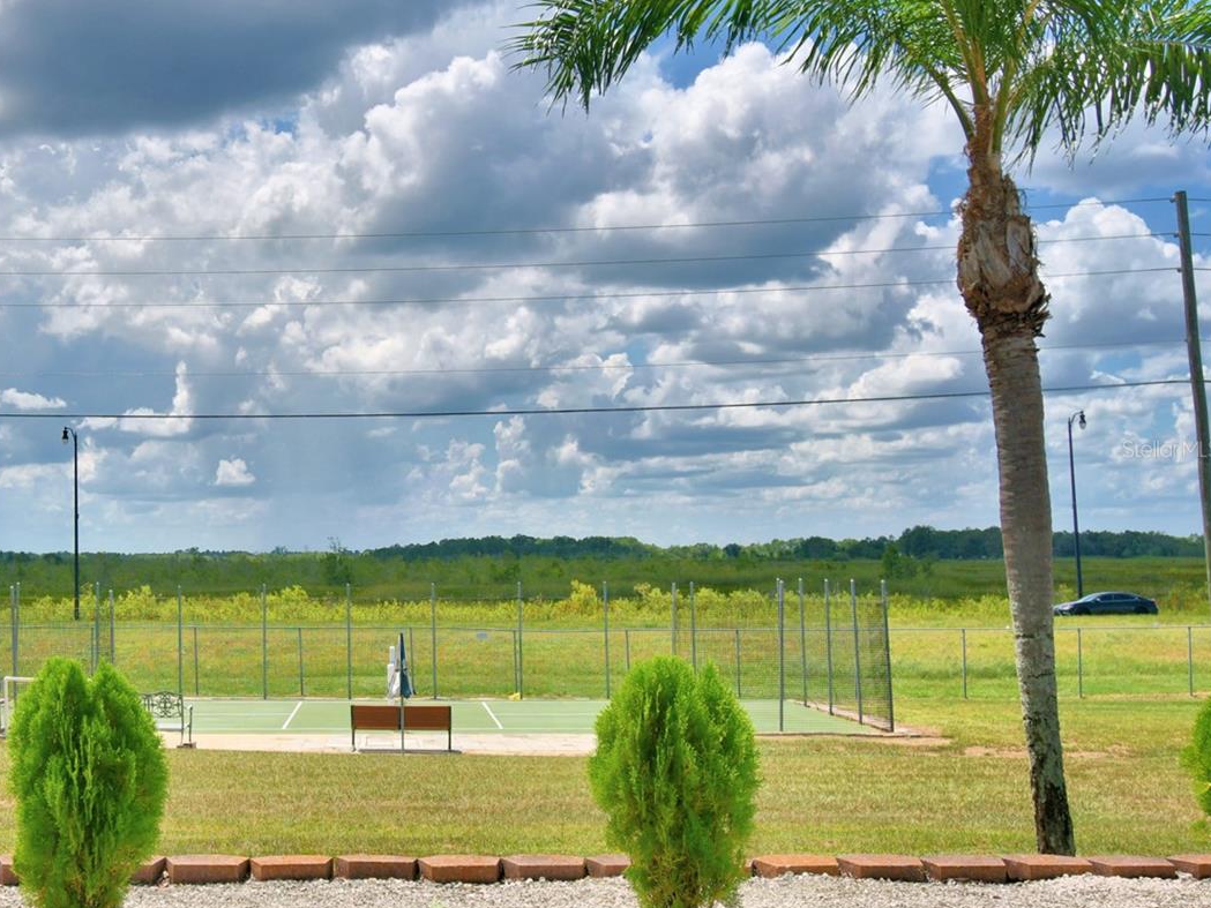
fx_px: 1539
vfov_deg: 32.9
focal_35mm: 44
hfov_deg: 41.7
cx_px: 301
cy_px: 449
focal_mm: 20
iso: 100
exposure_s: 1/1250
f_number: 5.6
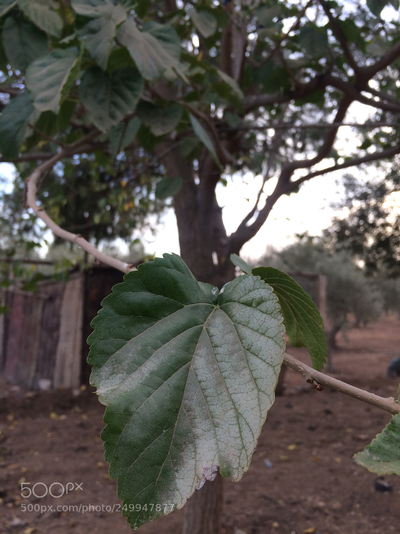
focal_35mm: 29
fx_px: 447
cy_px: 267
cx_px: 200
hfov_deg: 48.2
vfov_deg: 61.7
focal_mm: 4.15
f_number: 2.2
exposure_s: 1/186
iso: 32
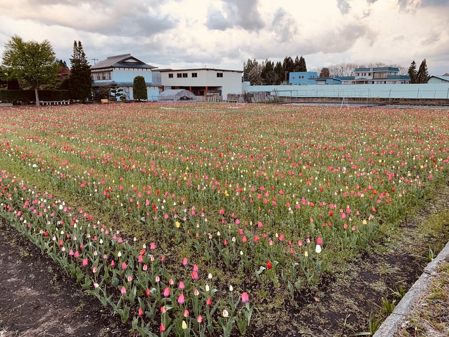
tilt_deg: -13.7
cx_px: 224
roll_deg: +0.0
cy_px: 168
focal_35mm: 26
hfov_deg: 67.3
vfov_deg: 53.1
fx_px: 337
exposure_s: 1/121
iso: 80
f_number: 1.8
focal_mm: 4.25
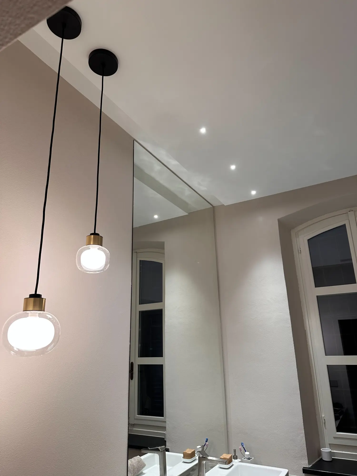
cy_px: 238
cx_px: 178
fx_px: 330
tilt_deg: +17.9
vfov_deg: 71.6
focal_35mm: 24
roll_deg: +0.5
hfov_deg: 56.8
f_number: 1.78
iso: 160
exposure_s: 1/100
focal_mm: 6.86
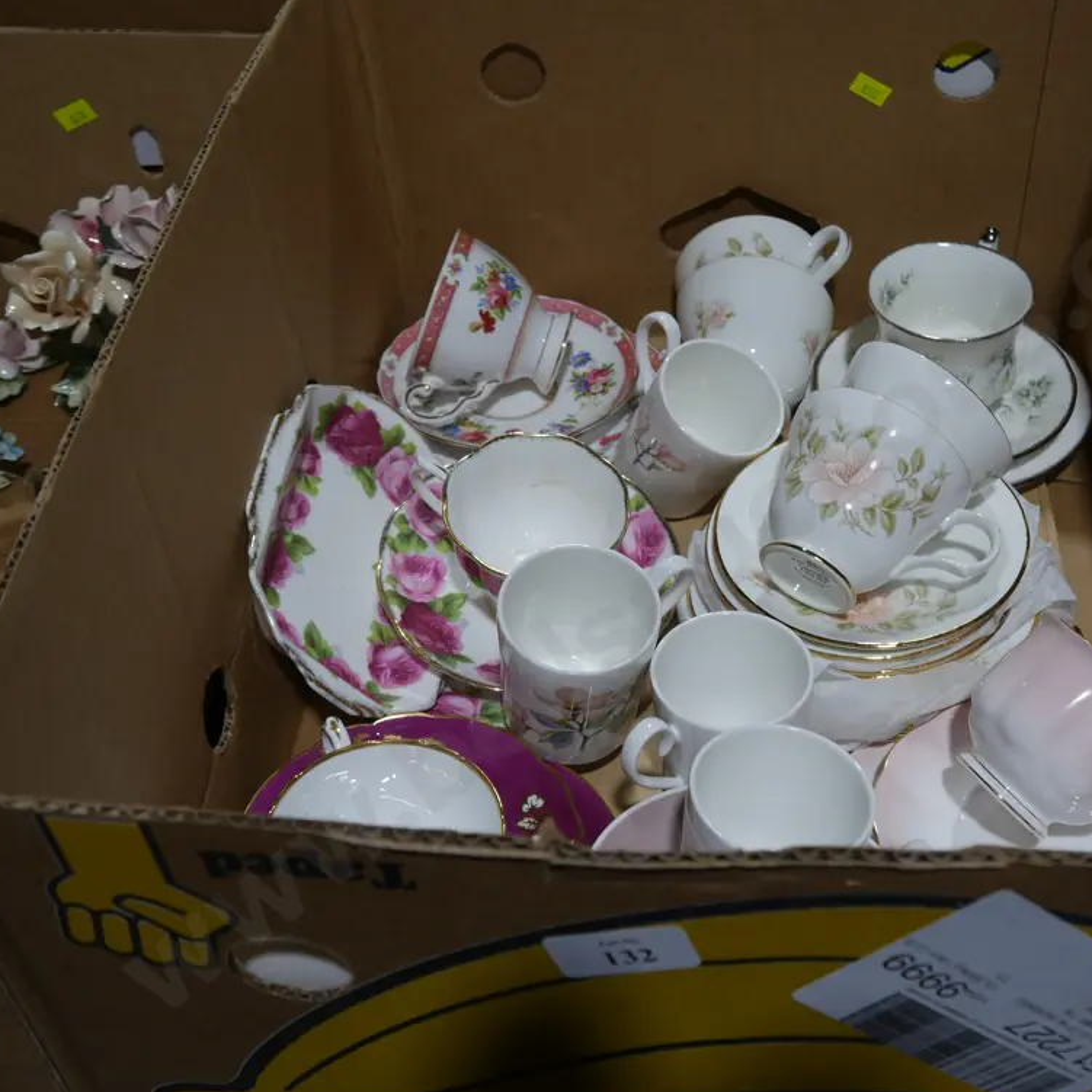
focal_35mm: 41
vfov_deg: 40.9
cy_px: 547
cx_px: 733
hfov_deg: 40.4
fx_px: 1463
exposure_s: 1/160
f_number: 4.5
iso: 200
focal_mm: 17
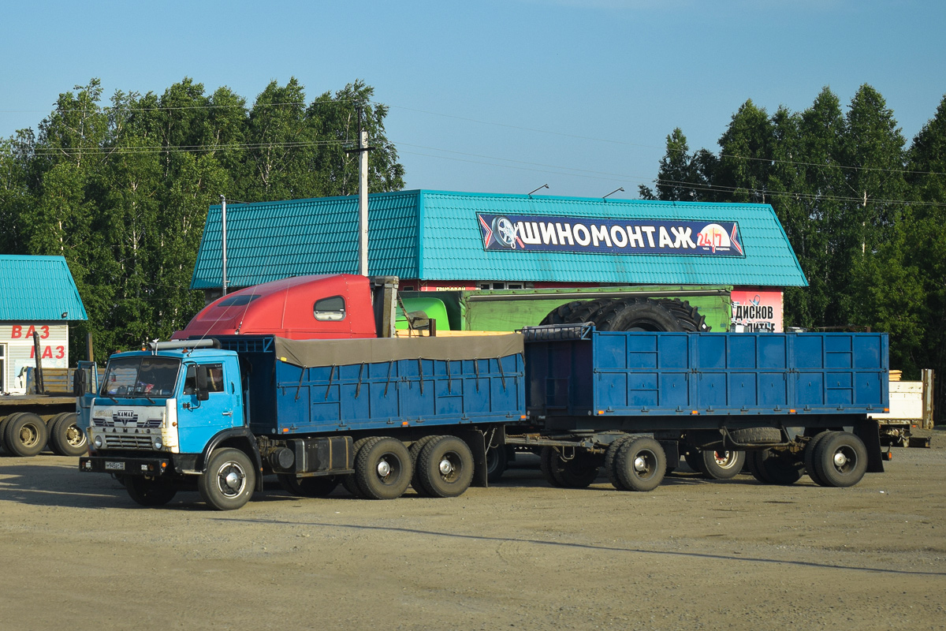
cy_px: 316
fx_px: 1892
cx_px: 473
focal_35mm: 72
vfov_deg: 18.9
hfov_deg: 28.1
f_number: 5.3
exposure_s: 1/1000
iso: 200
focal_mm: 48
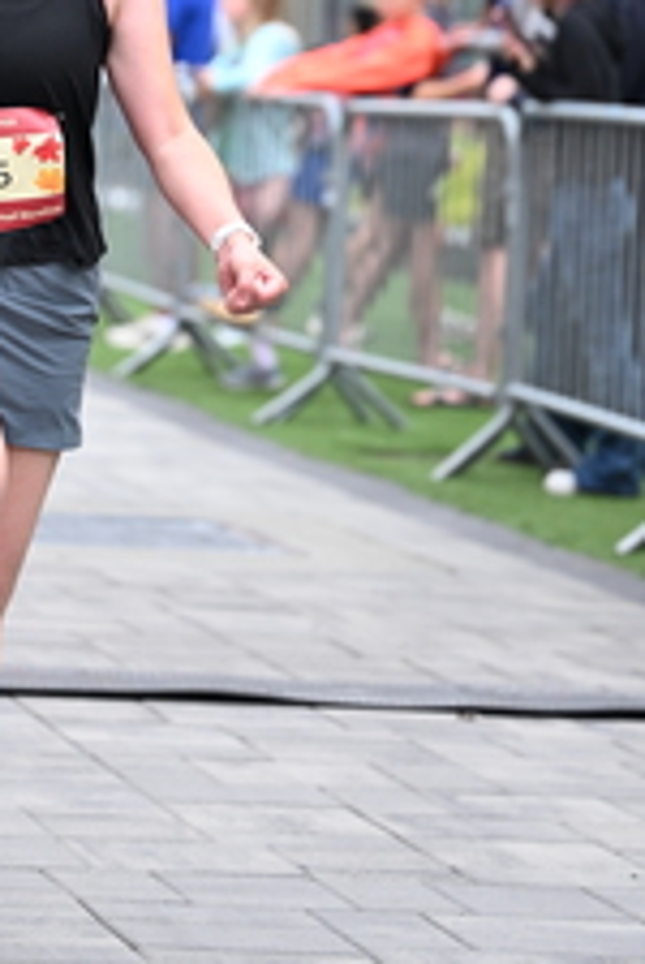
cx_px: 11
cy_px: -73
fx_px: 5653
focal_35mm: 211
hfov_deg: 6.5
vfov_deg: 9.6
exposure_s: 1/2000
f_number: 2.8
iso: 640
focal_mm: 86
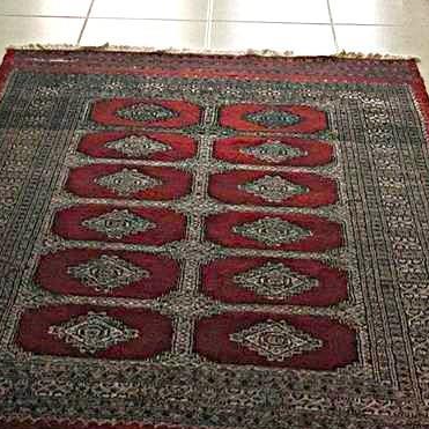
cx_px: 183
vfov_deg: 18.9
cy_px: -176
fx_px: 1164
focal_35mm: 83
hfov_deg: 20.9
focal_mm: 4.15
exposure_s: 1/120
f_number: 2.2
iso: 40
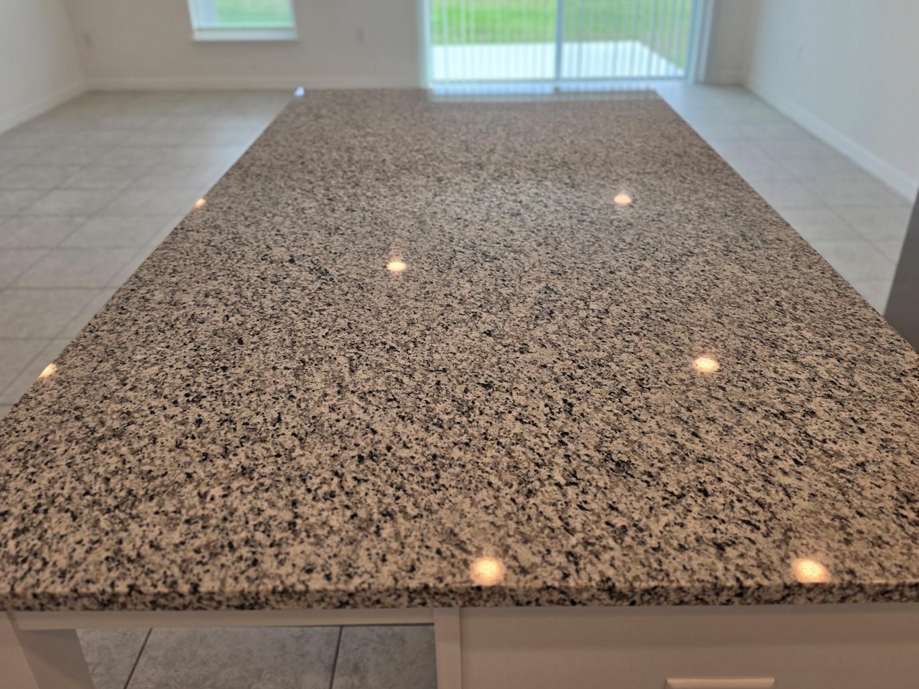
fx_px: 717
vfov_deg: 51.2
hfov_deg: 65.3
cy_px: 298
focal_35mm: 27
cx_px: 473
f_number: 1.4
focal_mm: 6.5
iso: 20
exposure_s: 1/120
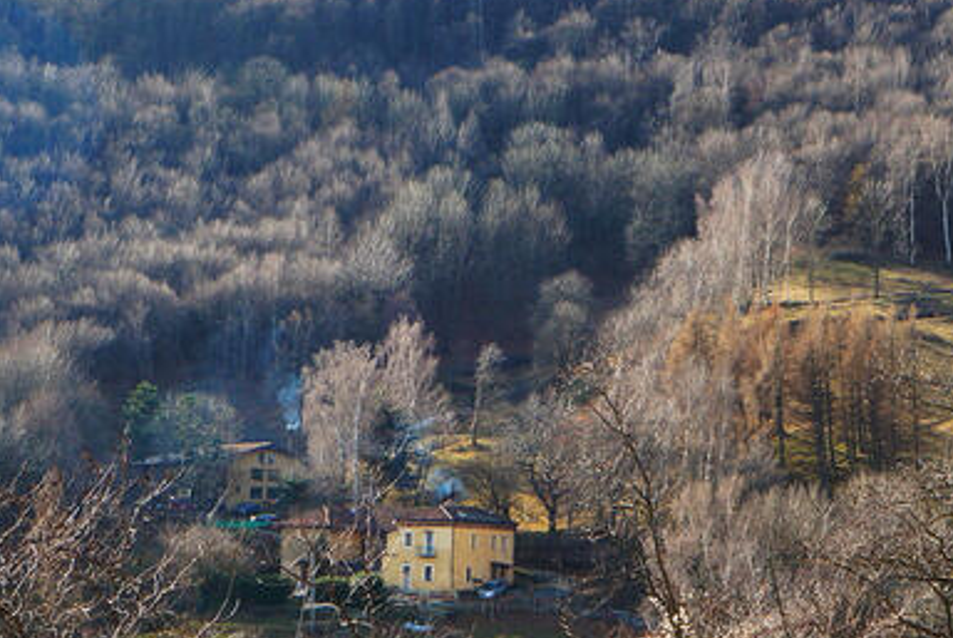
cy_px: 361
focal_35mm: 129
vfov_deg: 10.7
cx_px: 444
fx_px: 3413
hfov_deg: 15.9
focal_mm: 55
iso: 250
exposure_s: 1/100
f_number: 13
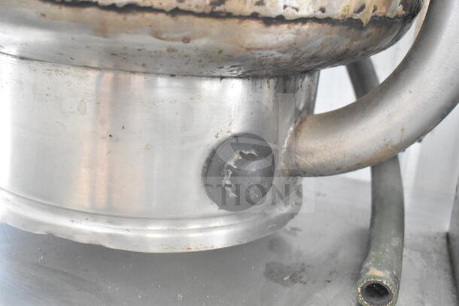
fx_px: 650
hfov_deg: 38.9
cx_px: 230
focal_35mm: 51
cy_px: 153
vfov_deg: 26.5
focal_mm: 34
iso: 5000
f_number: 4.5
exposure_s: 1/50
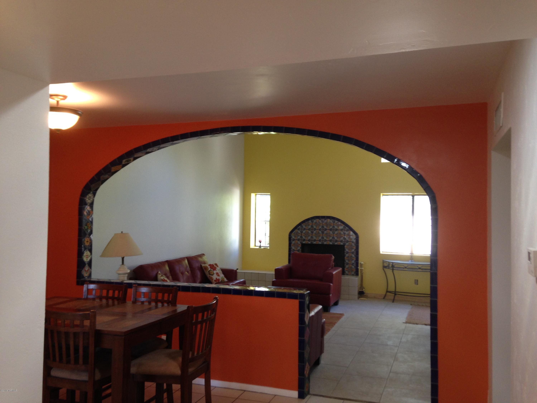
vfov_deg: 42.9
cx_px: 268
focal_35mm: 33
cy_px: 202
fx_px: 512
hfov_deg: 55.4
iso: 80
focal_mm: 4.12
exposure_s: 1/20
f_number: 2.4
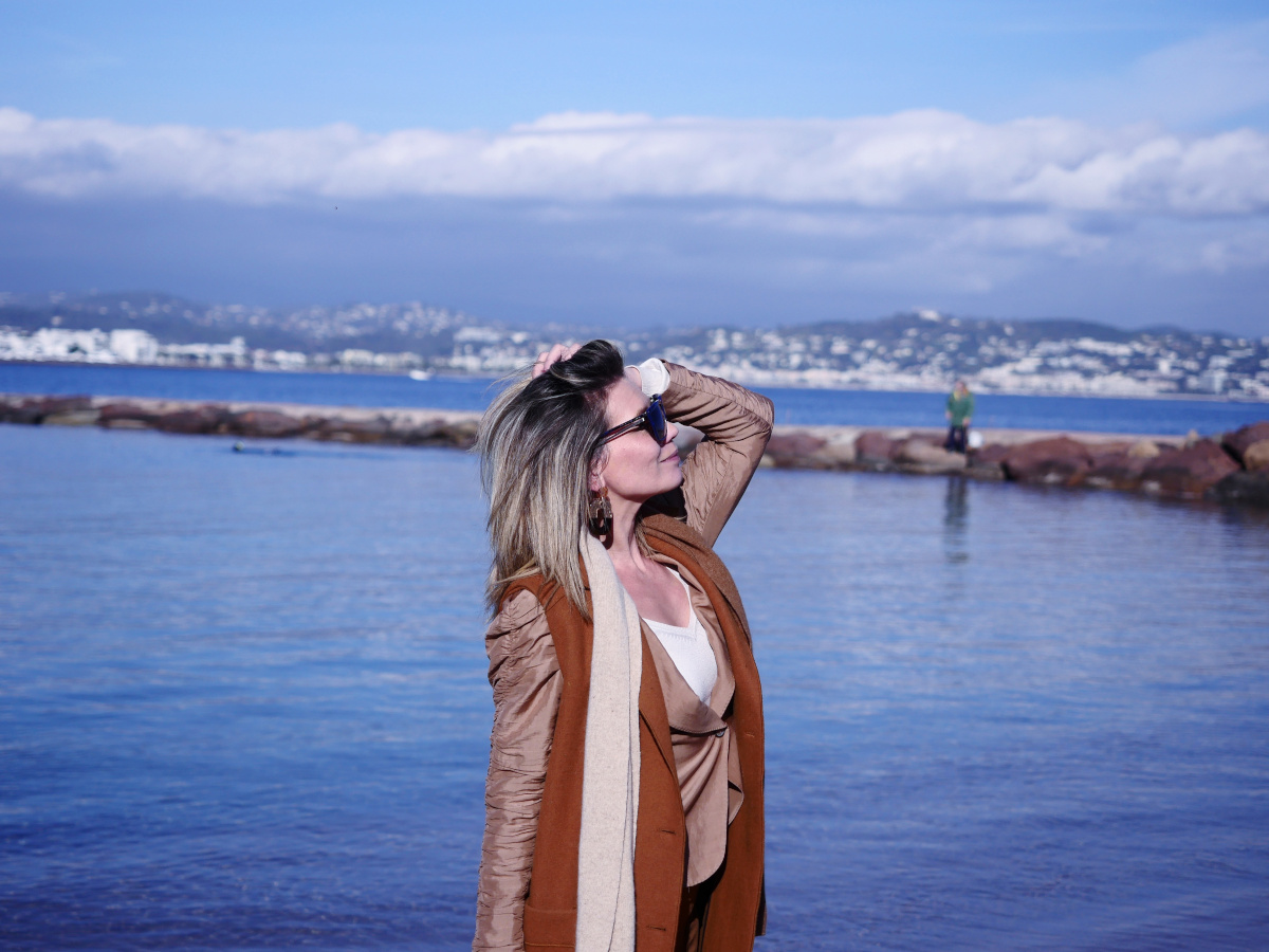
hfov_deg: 24.4
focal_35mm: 80
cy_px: 476
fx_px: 2933
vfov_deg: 18.4
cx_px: 634
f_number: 2.8
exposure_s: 1/8000
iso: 200
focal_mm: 40
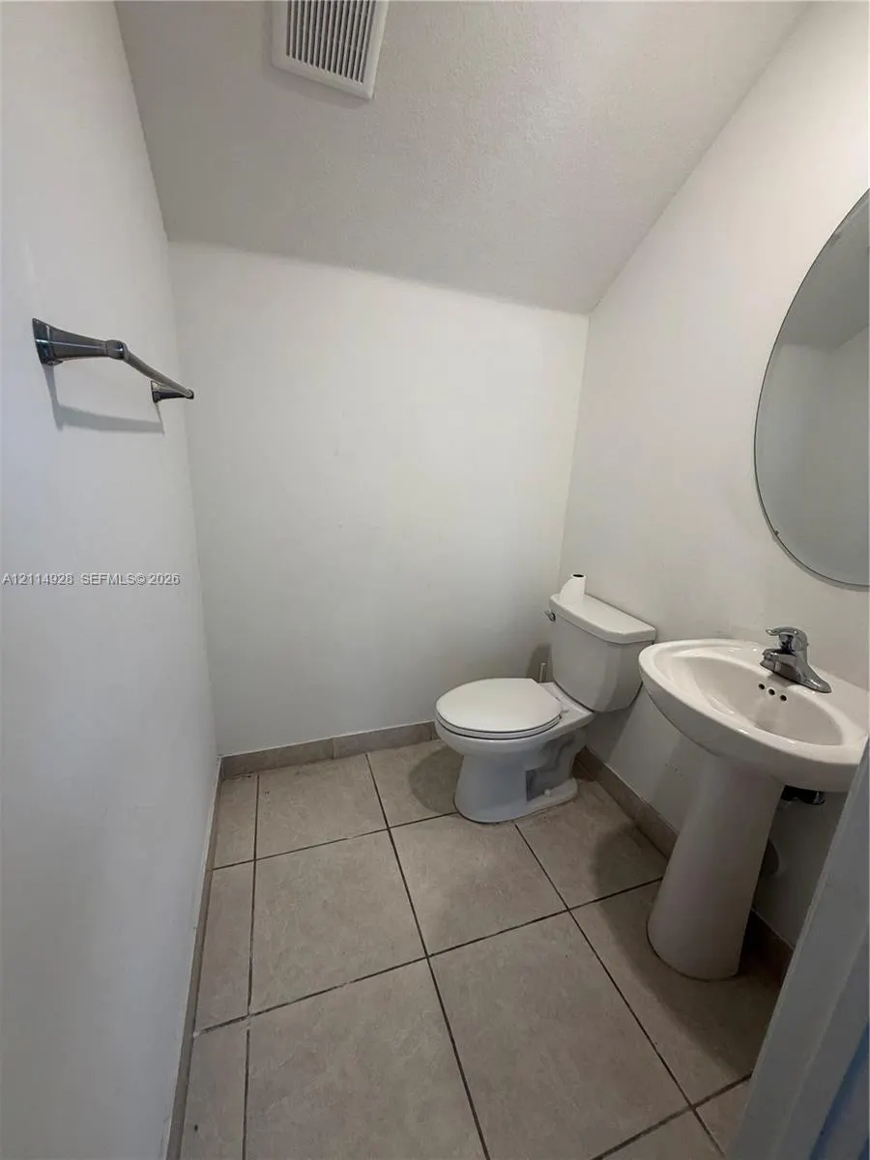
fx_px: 469
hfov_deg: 85.7
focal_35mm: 14
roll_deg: -2.1
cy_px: 580
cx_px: 435
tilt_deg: -14.7
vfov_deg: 102.1
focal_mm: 2.22
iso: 160
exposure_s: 1/120
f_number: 2.2
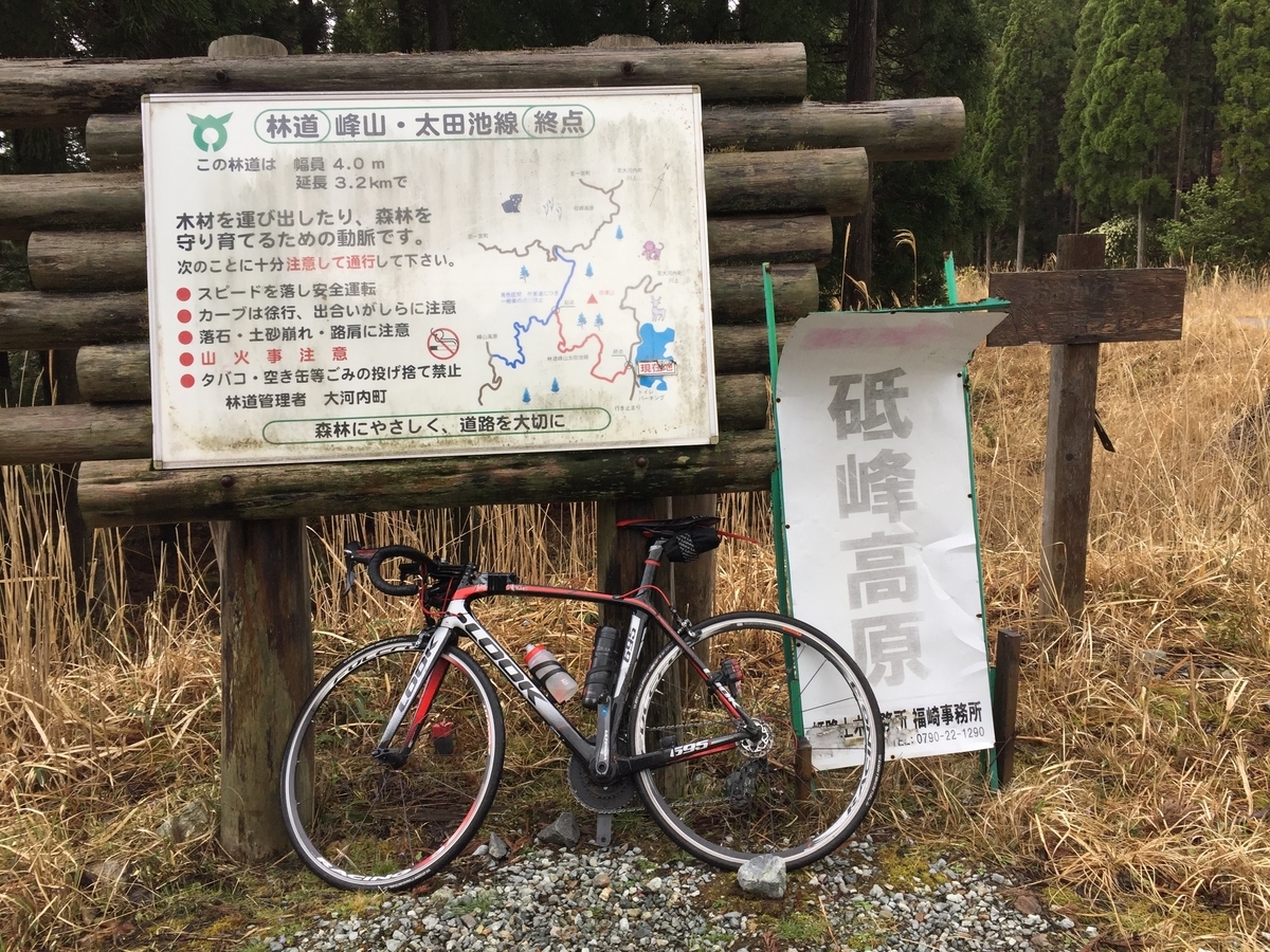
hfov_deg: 61.7
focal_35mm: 29
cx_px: 635
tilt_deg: -10.9
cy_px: 476
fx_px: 1064
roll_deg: +1.8
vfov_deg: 48.2
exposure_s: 1/60
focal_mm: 4.15
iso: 32
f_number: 2.2
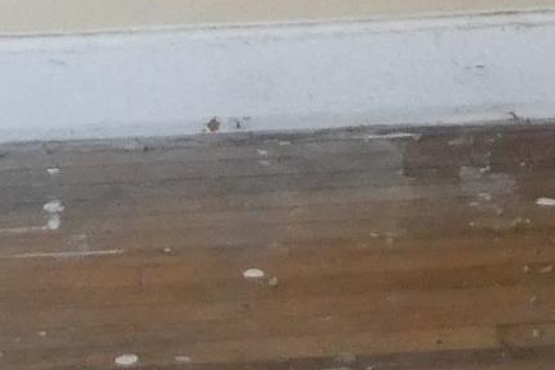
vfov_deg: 8.5
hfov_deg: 13.6
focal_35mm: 151
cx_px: 390
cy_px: -438
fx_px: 2327
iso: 400
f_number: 3.3
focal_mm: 4.3
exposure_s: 1/80
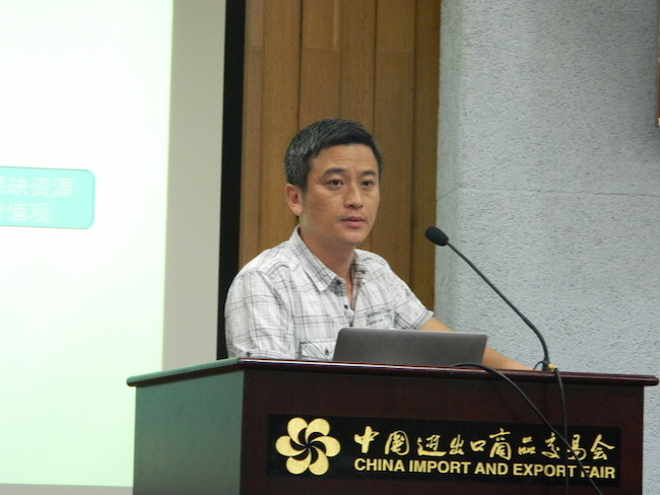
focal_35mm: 177
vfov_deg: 8.4
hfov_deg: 11.2
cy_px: 248
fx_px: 3376
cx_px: 330
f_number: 5.1
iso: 450
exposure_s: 1/10
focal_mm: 31.8
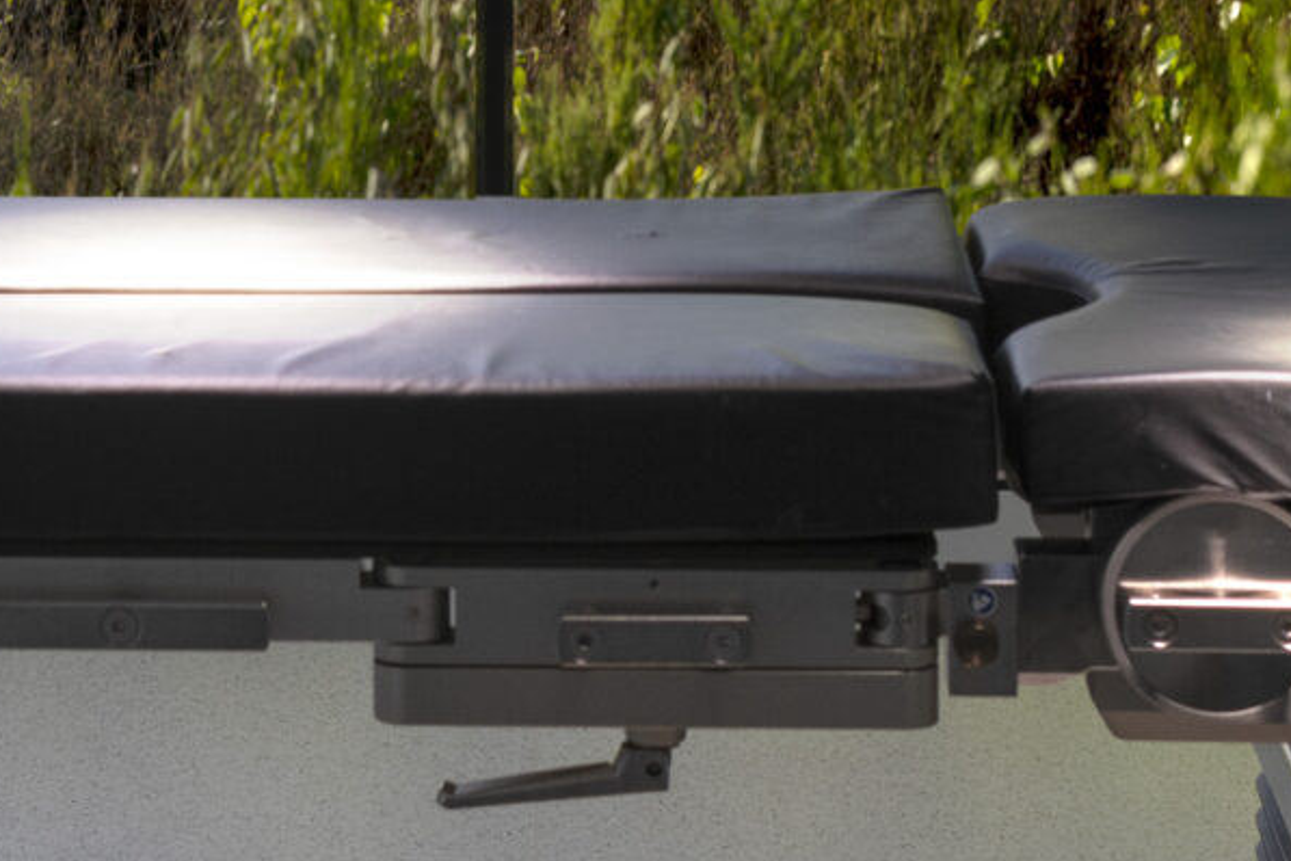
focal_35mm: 150
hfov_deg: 13.7
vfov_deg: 8.8
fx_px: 5379
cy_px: -648
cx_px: 383
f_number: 6.3
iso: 250
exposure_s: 1/20
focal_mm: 35
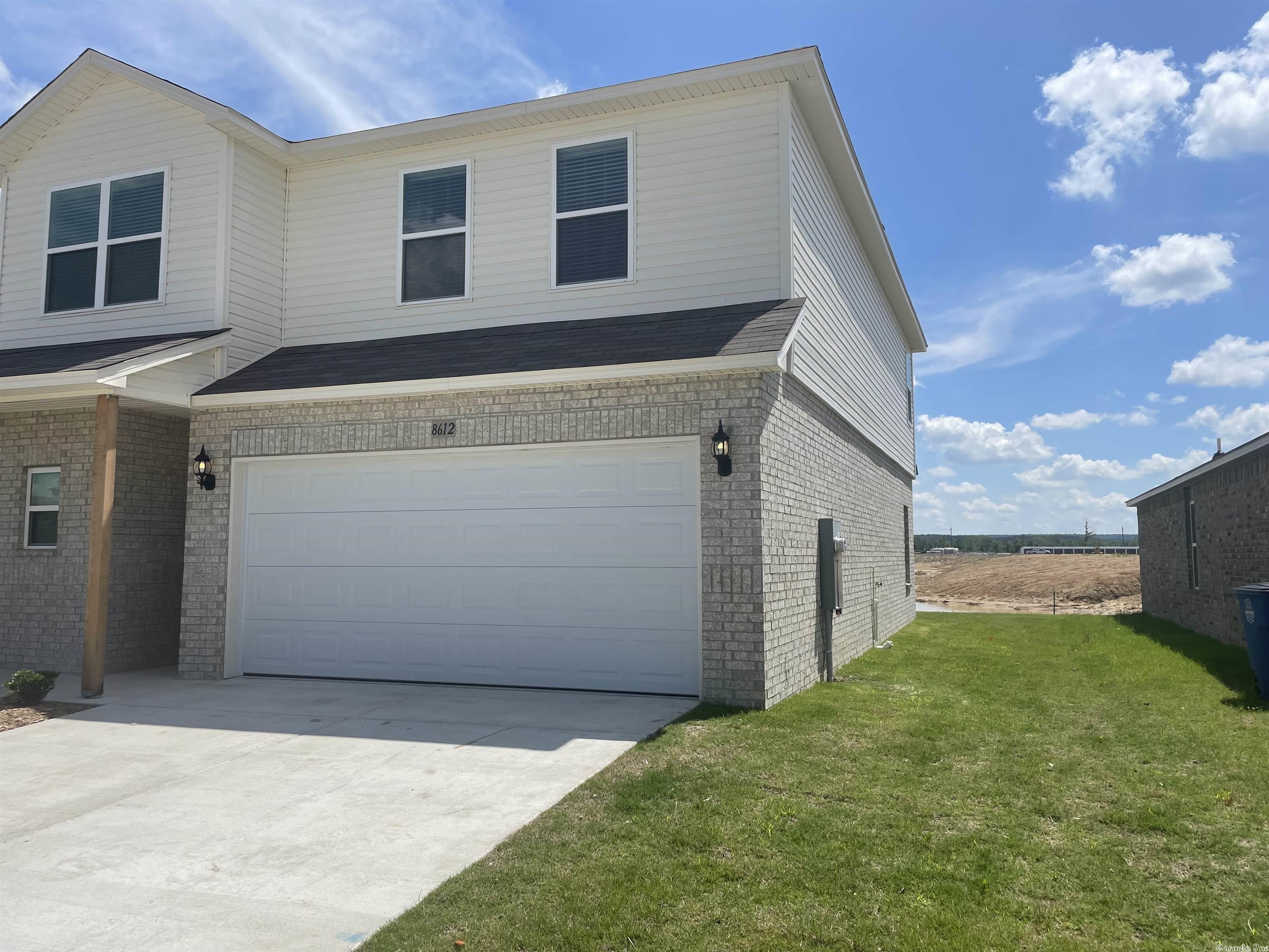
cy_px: 476
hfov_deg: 67.3
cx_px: 634
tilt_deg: +5.9
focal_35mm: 26
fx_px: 953
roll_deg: +1.2
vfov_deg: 53.1
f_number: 1.6
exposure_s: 1/5814
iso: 32
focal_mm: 4.2
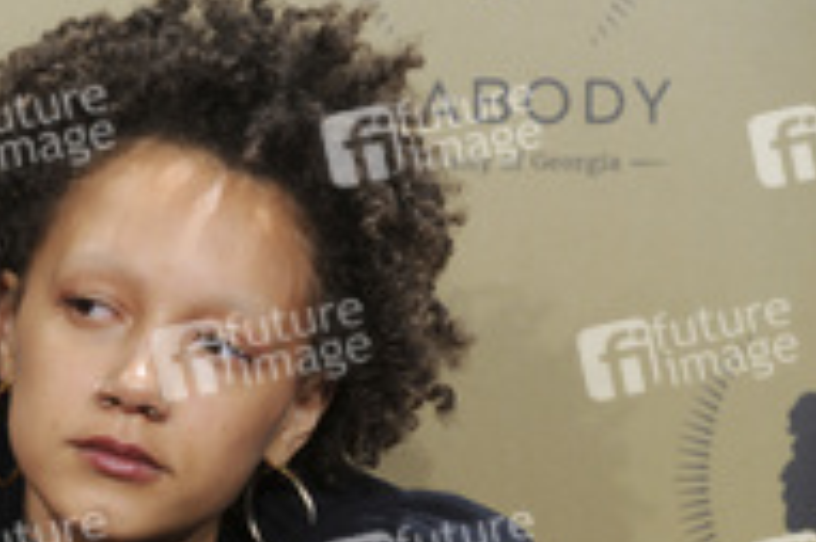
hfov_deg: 9.4
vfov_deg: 6.3
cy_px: 457
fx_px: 4914
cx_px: -111
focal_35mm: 217
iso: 800
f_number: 5.6
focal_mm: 92
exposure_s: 1/250
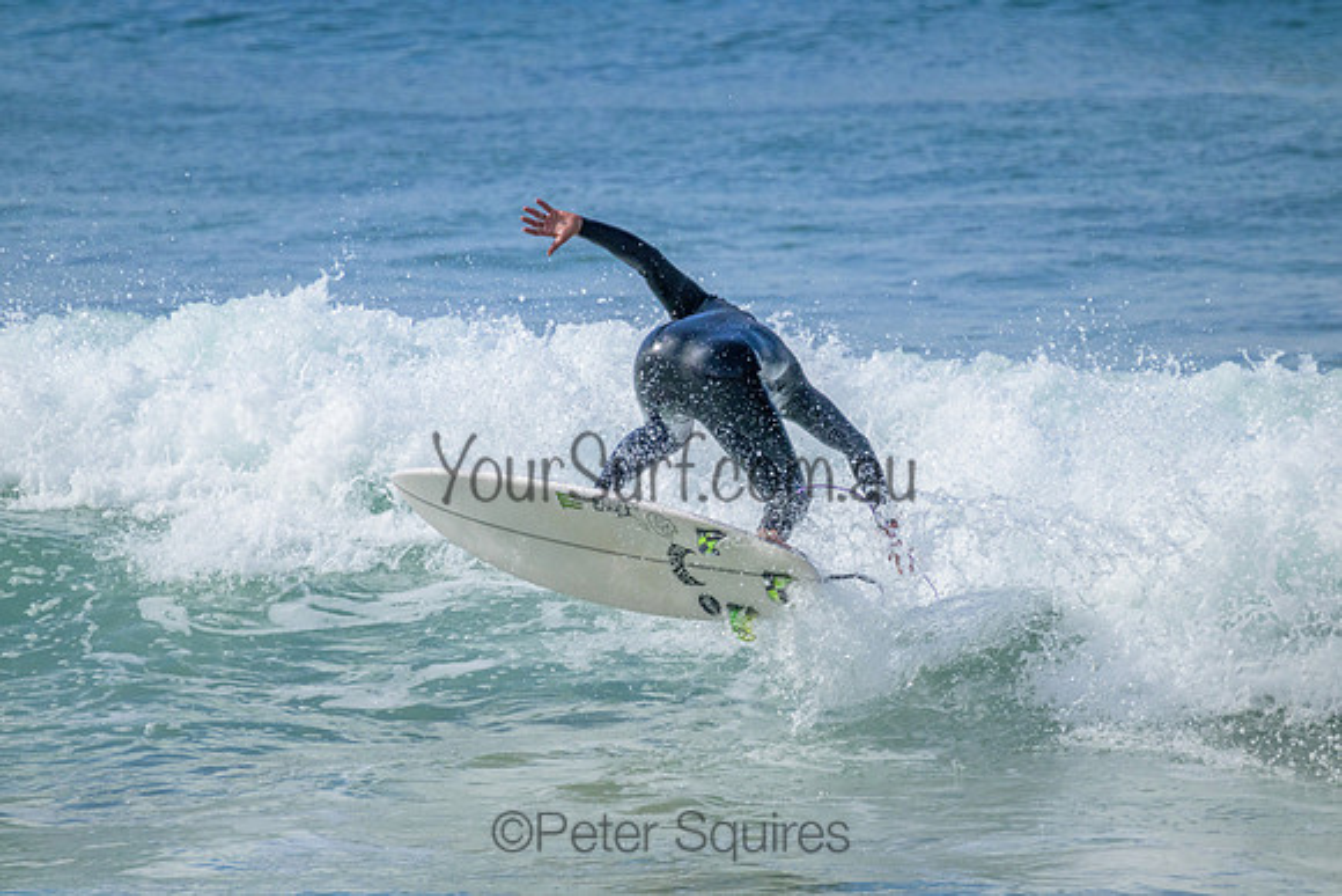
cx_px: 671
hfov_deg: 2.6
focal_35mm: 800
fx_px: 29828
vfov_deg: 1.7
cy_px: 448
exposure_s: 1/1600
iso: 1800
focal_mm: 800
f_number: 11
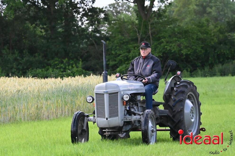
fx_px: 2021
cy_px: 78
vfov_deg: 4.4
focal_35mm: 310
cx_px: 118
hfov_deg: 6.7
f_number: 13
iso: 32000
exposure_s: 1/8000
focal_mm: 310
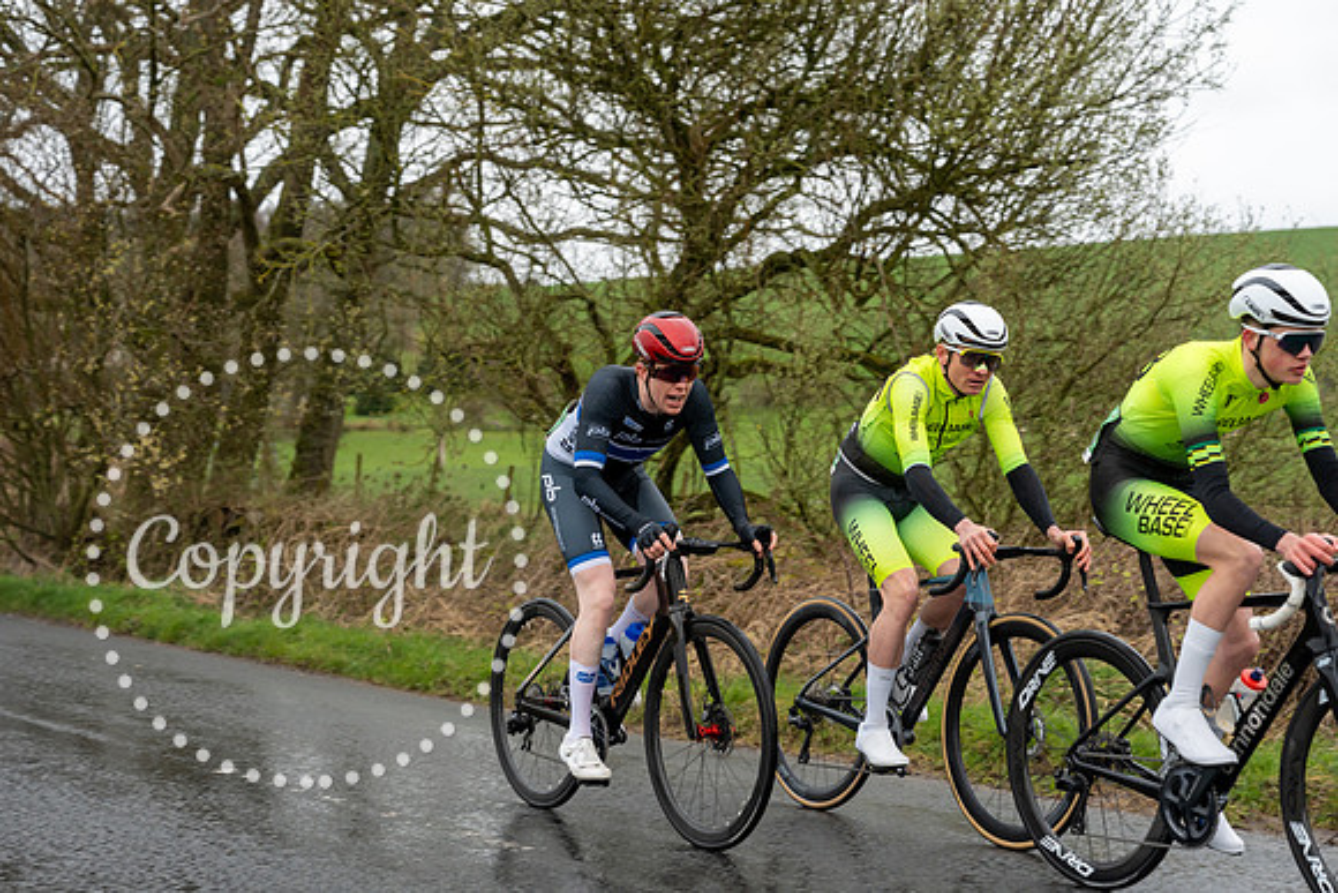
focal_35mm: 70
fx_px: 2602
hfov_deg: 28.8
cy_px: 446
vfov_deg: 19.5
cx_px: 669
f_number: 4
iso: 1000
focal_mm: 70
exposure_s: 1/1000
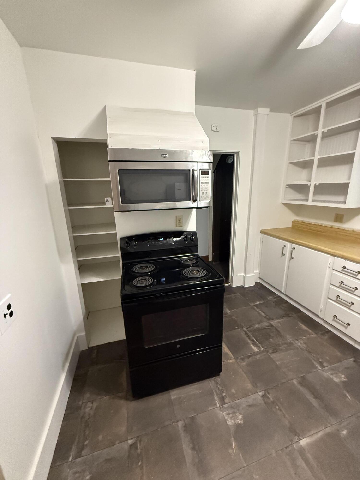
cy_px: 240
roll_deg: +1.1
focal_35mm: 14
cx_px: 180
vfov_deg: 102.1
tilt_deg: -15.3
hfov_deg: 85.7
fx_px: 194
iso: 1000
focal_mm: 2.22
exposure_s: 1/60
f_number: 2.2
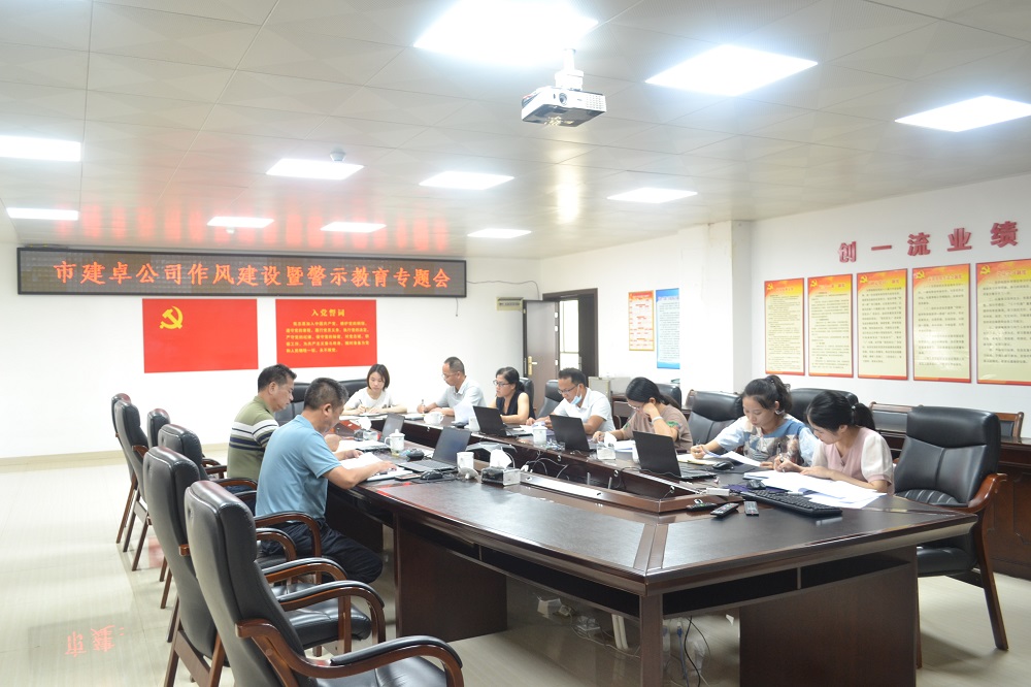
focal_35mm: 30
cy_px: 344
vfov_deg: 43.6
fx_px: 859
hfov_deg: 61.9
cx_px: 516
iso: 400
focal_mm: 20
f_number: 3.8
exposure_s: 1/25
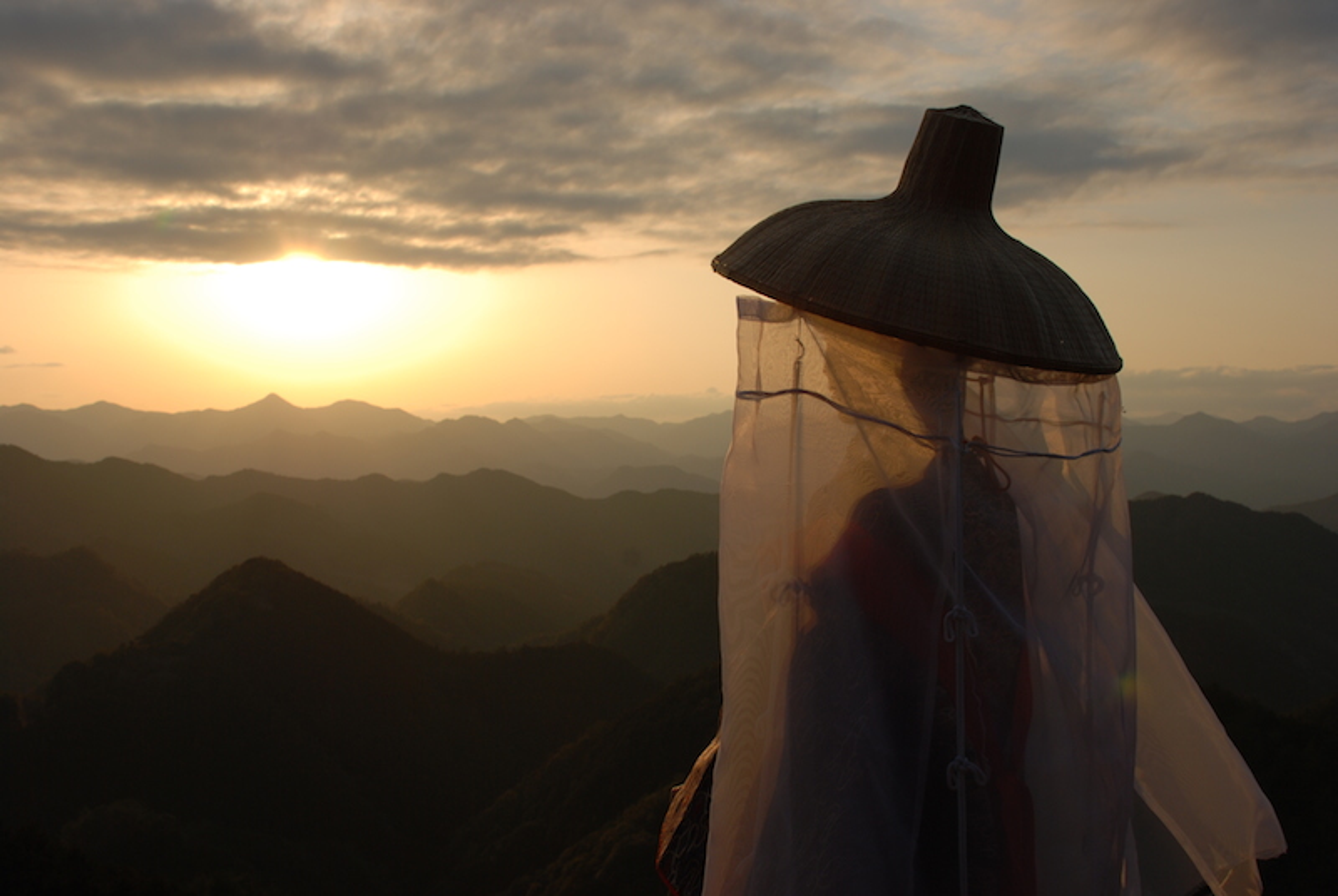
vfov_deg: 32.0
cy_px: 448
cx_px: 669
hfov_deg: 46.3
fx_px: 1563
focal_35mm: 42
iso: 100
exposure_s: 1/320
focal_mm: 28
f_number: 9
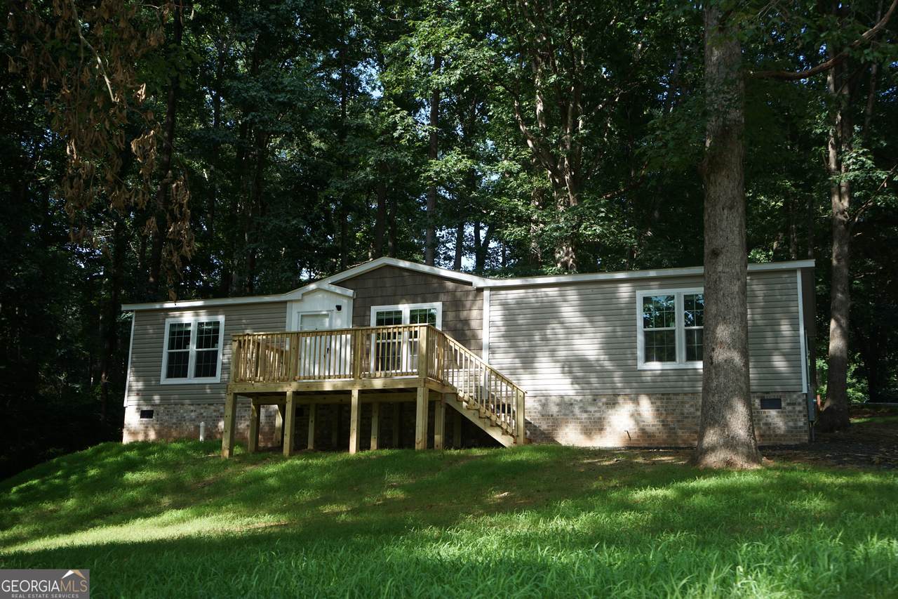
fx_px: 923
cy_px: 300
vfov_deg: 35.9
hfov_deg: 51.9
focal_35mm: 37
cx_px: 449
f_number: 5.6
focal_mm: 37
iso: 125
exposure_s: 1/125
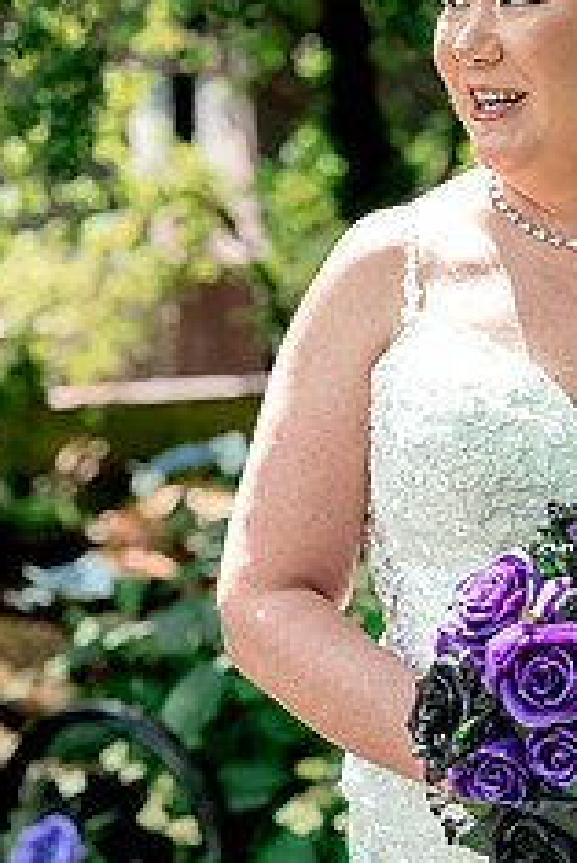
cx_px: 470
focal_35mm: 134
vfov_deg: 15.3
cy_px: 382
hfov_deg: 10.2
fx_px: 3217
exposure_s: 1/400
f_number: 2.8
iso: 125
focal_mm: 70
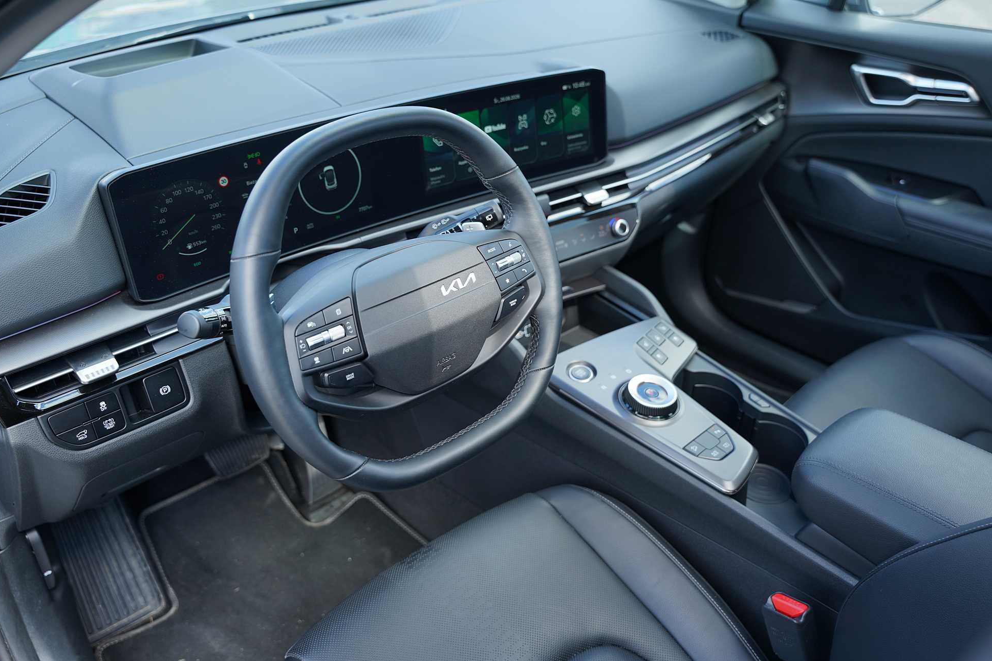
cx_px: 489
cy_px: 325
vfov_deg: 40.4
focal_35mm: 33
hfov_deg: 57.8
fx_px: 899
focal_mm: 31.6
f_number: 3.5
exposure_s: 1/80
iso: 100
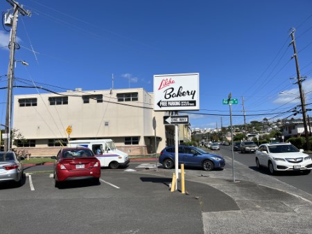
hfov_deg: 67.3
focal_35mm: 26
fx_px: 234
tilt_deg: +6.3
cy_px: 117
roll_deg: +1.2
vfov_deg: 53.1
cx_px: 156
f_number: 1.6
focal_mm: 5.1
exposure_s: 1/6173
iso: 50
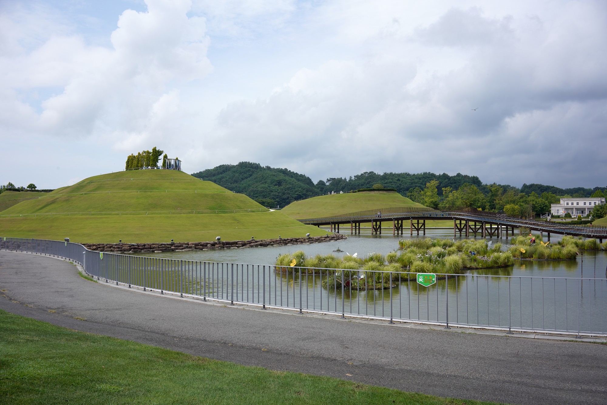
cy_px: 202
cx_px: 304
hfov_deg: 54.4
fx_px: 590
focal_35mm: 35
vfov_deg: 37.9
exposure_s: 1/100
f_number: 14
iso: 100
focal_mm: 35
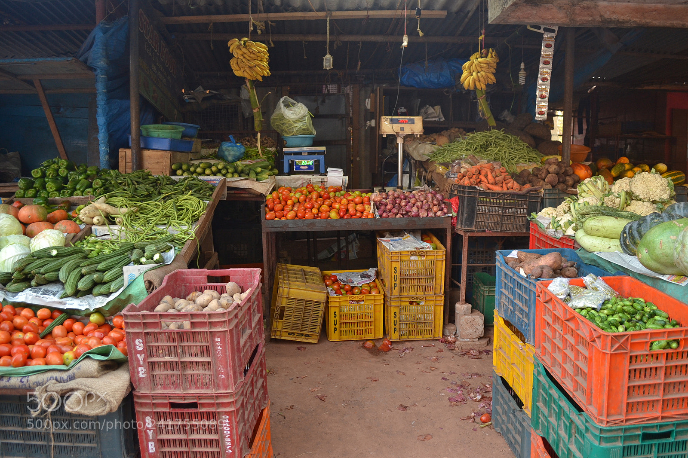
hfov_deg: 61.9
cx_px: 344
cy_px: 229
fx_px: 573
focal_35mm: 30
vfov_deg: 43.6
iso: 250
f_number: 3.8
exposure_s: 1/30
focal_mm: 20
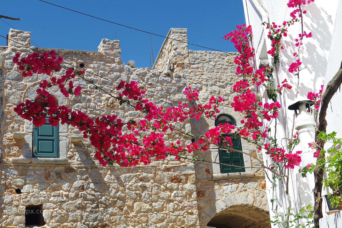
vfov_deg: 28.9
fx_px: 442
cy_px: 114
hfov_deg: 42.3
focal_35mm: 46
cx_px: 171
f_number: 8
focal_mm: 31
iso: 160
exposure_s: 1/80
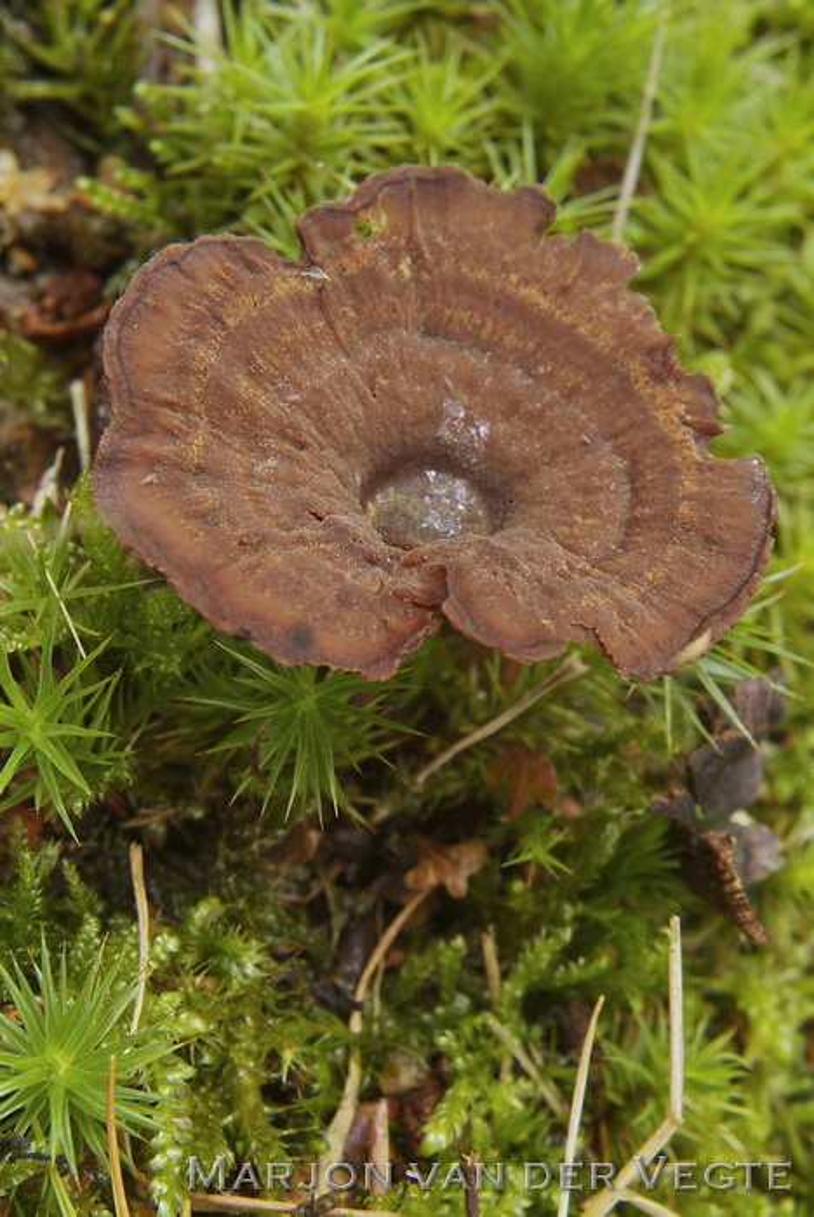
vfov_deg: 19.4
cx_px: 407
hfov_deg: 13.1
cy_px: 608
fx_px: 3554
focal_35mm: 105
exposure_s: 1/1.5
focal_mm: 70
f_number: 22
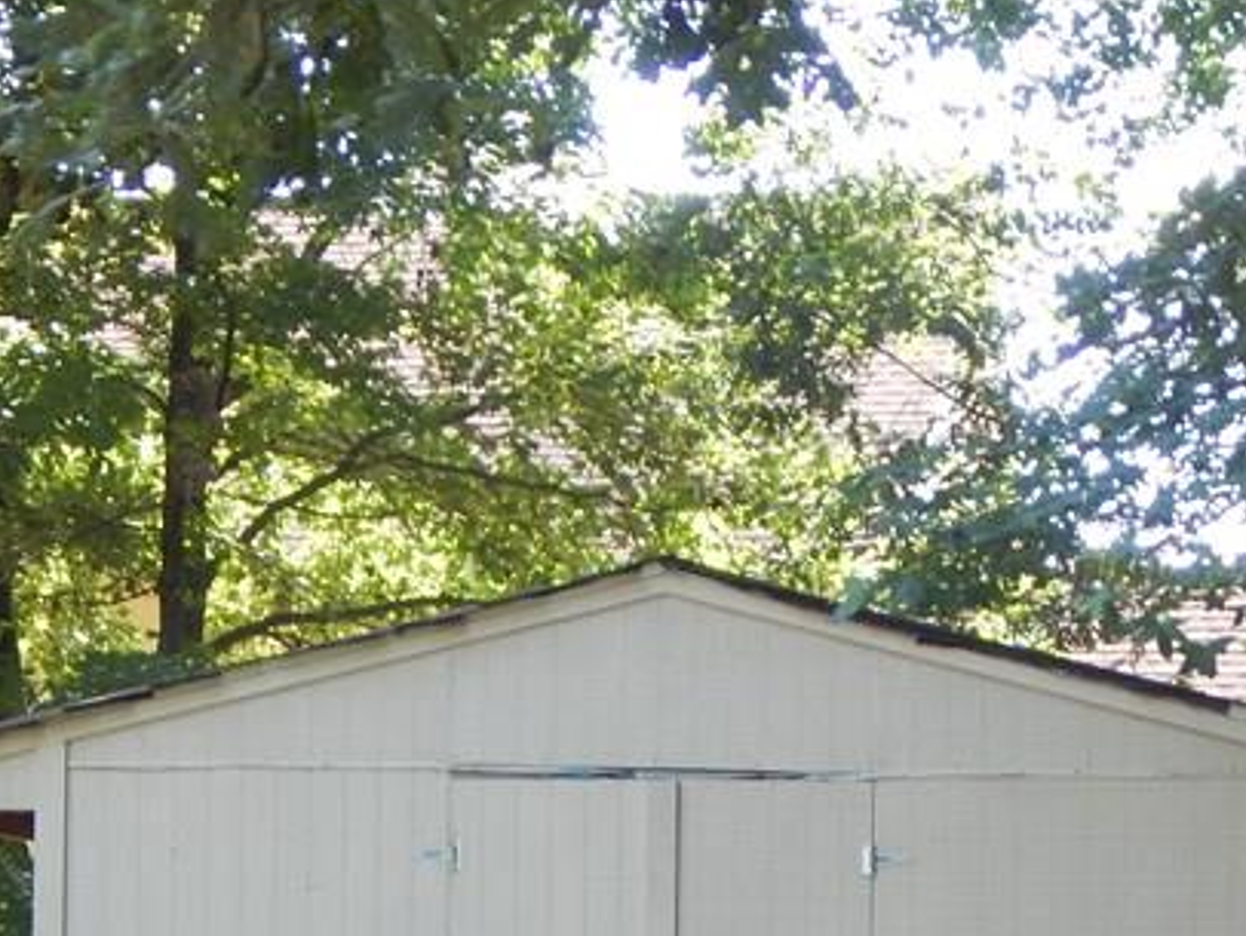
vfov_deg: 7.8
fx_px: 6807
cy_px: 1142
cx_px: 632
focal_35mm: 189
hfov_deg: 10.5
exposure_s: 1/80
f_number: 4.2
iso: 125
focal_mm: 13.5
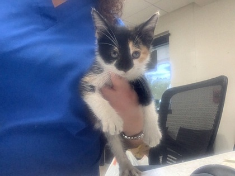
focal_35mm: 31
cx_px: 118
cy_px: 88
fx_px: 210
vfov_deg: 45.4
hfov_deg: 58.4
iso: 320
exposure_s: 1/60
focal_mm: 2.15
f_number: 2.4
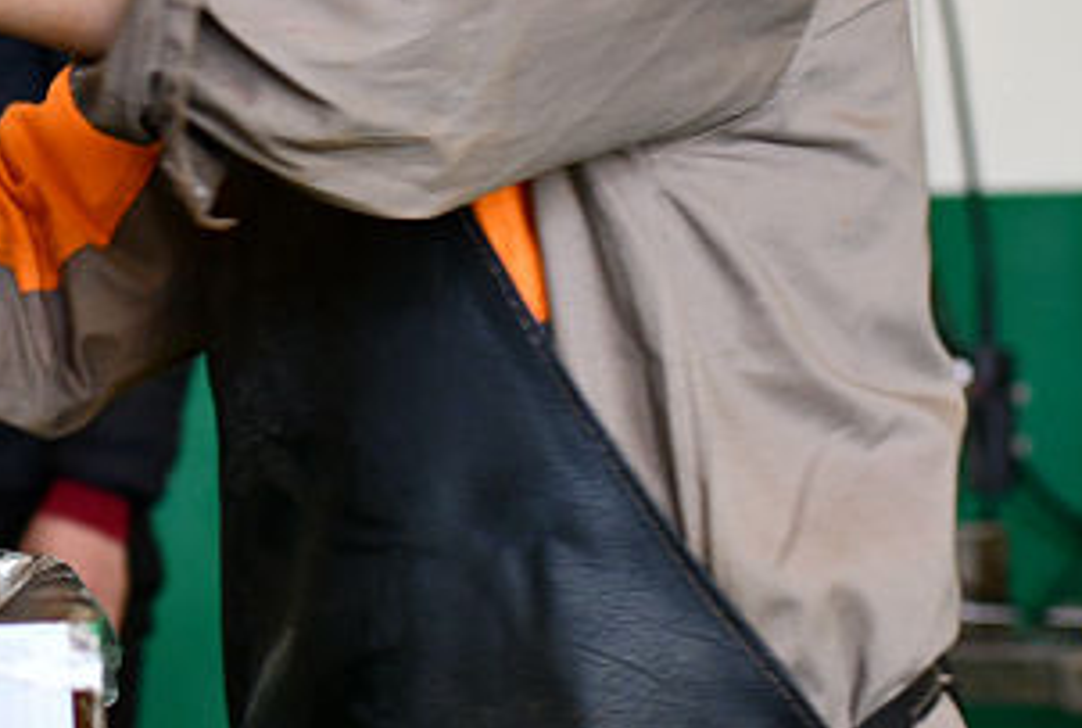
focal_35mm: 139
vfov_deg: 9.9
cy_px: 172
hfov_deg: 14.6
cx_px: 229
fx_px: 4188
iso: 1250
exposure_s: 1/80
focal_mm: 35
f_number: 2.5
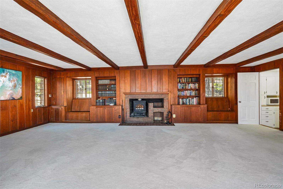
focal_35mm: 15
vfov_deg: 77.3
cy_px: 94
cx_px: 142
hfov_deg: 100.4
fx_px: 118
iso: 800
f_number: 8
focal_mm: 10
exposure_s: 1/8
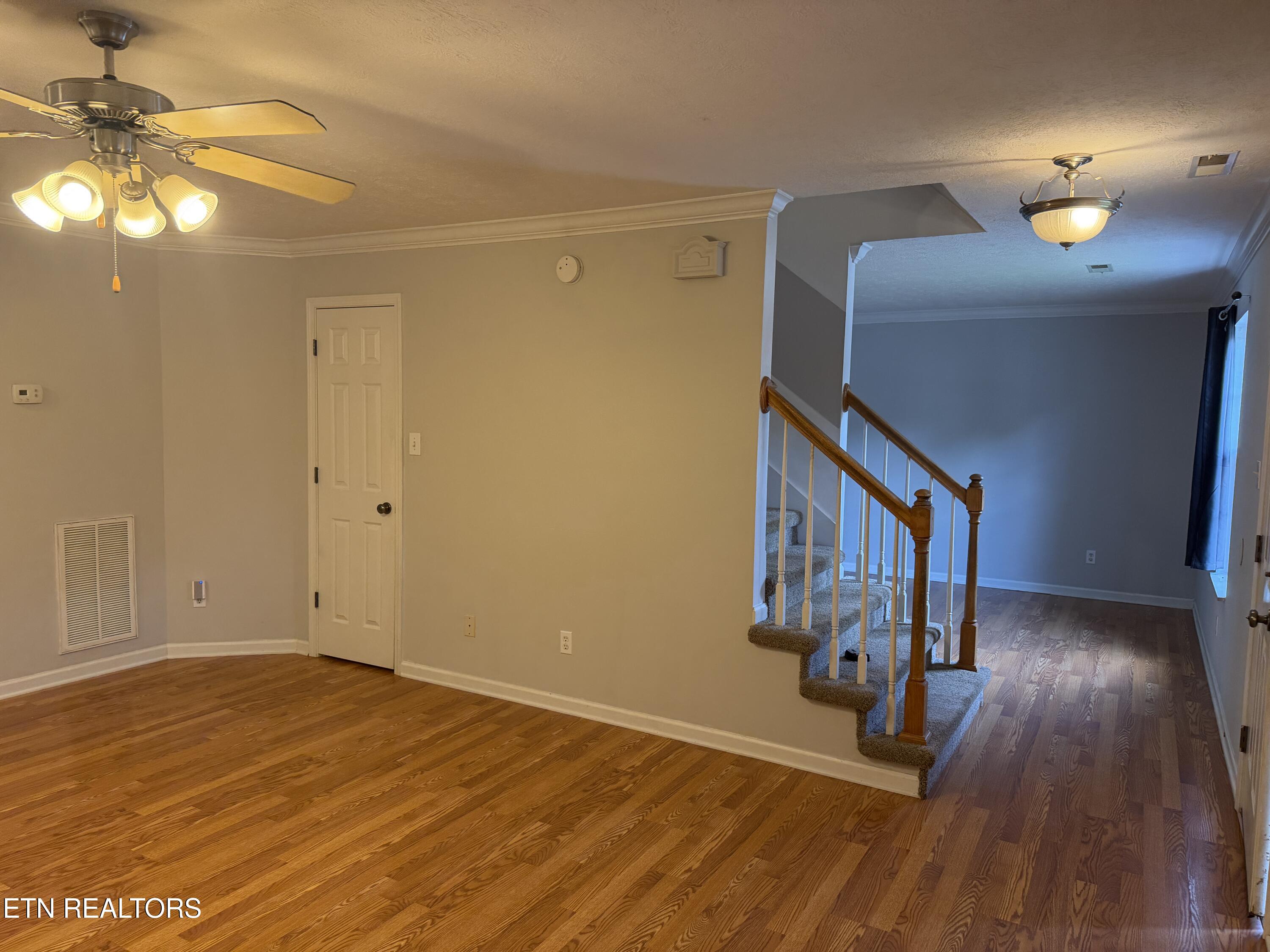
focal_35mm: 24
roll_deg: -0.8
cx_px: 635
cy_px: 476
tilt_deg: -4.8
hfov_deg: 71.6
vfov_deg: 56.8
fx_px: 881
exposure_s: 1/120
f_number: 1.78
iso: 250
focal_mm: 6.76
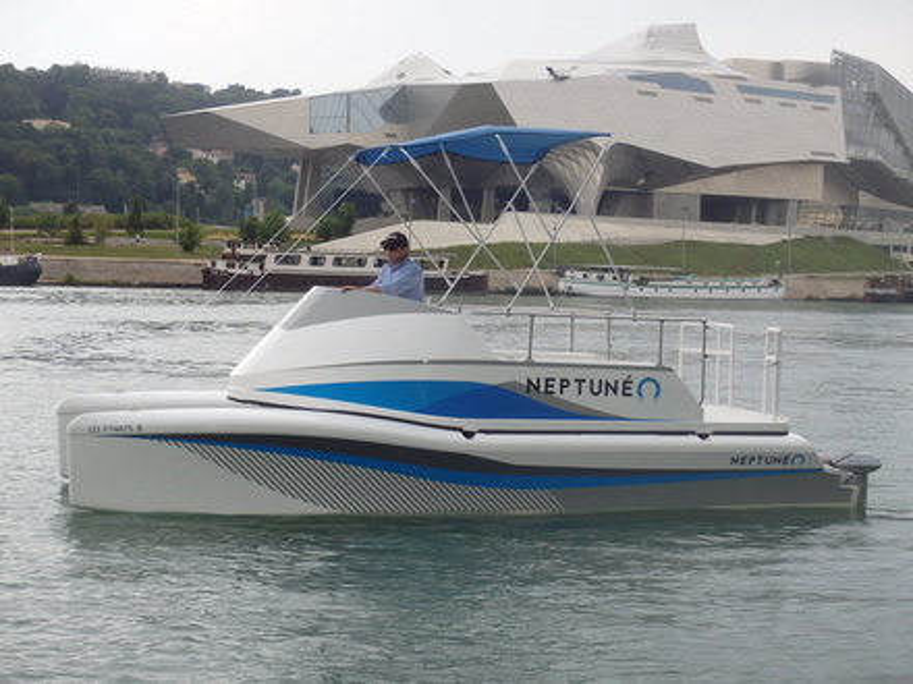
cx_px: 456
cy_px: 342
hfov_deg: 30.3
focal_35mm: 64
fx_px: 1688
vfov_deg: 22.9
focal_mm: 11.4
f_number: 5.4
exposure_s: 1/125
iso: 200
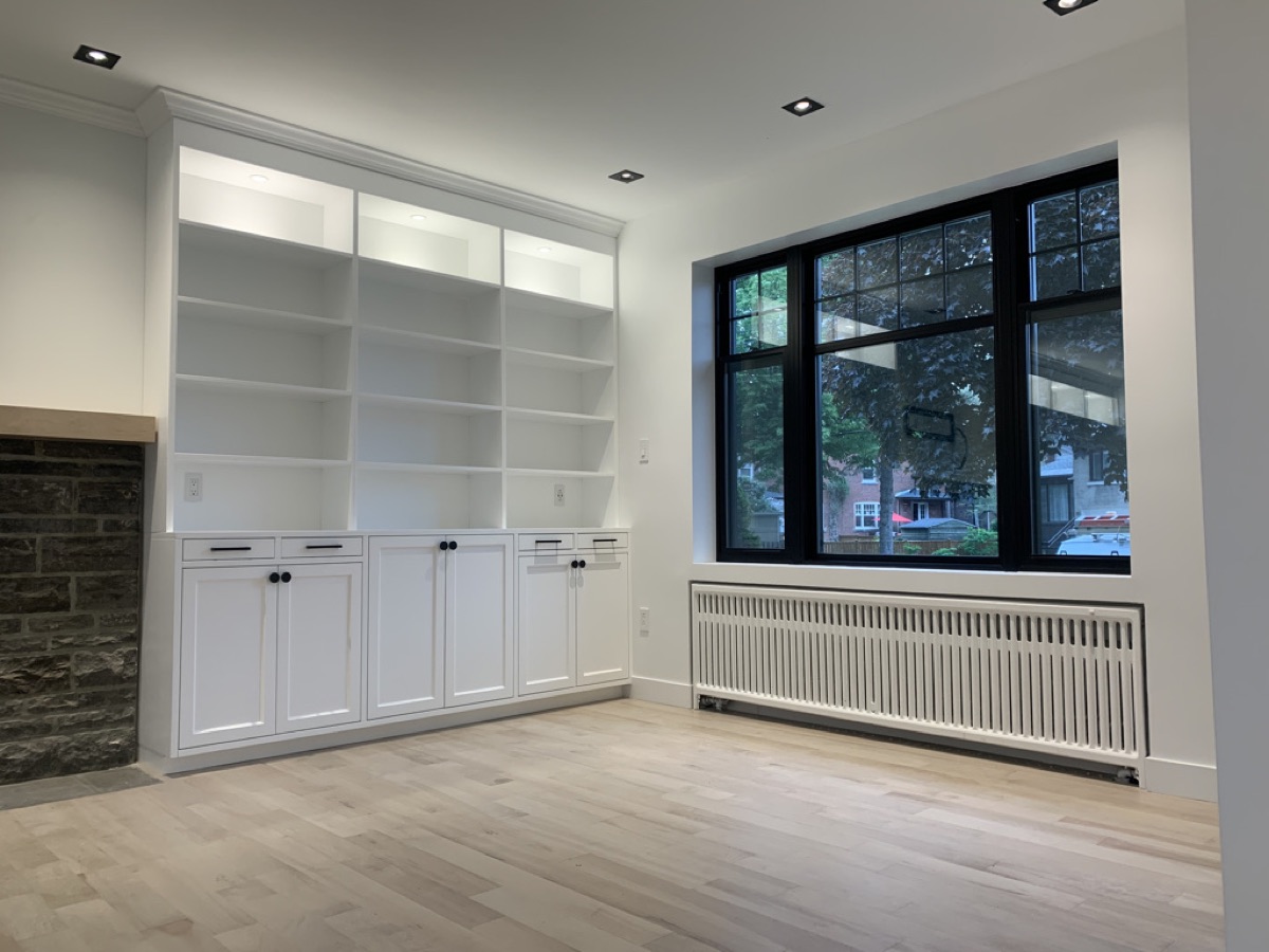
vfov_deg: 53.1
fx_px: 953
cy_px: 476
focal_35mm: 26
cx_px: 634
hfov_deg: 67.3
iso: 50
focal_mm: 4.25
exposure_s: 1/60
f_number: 1.8
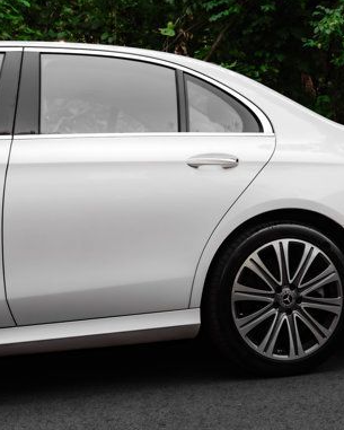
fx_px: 903
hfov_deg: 21.2
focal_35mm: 71
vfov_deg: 26.8
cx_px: 301
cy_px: 201
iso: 640
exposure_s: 1/250
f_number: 6.3
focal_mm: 45
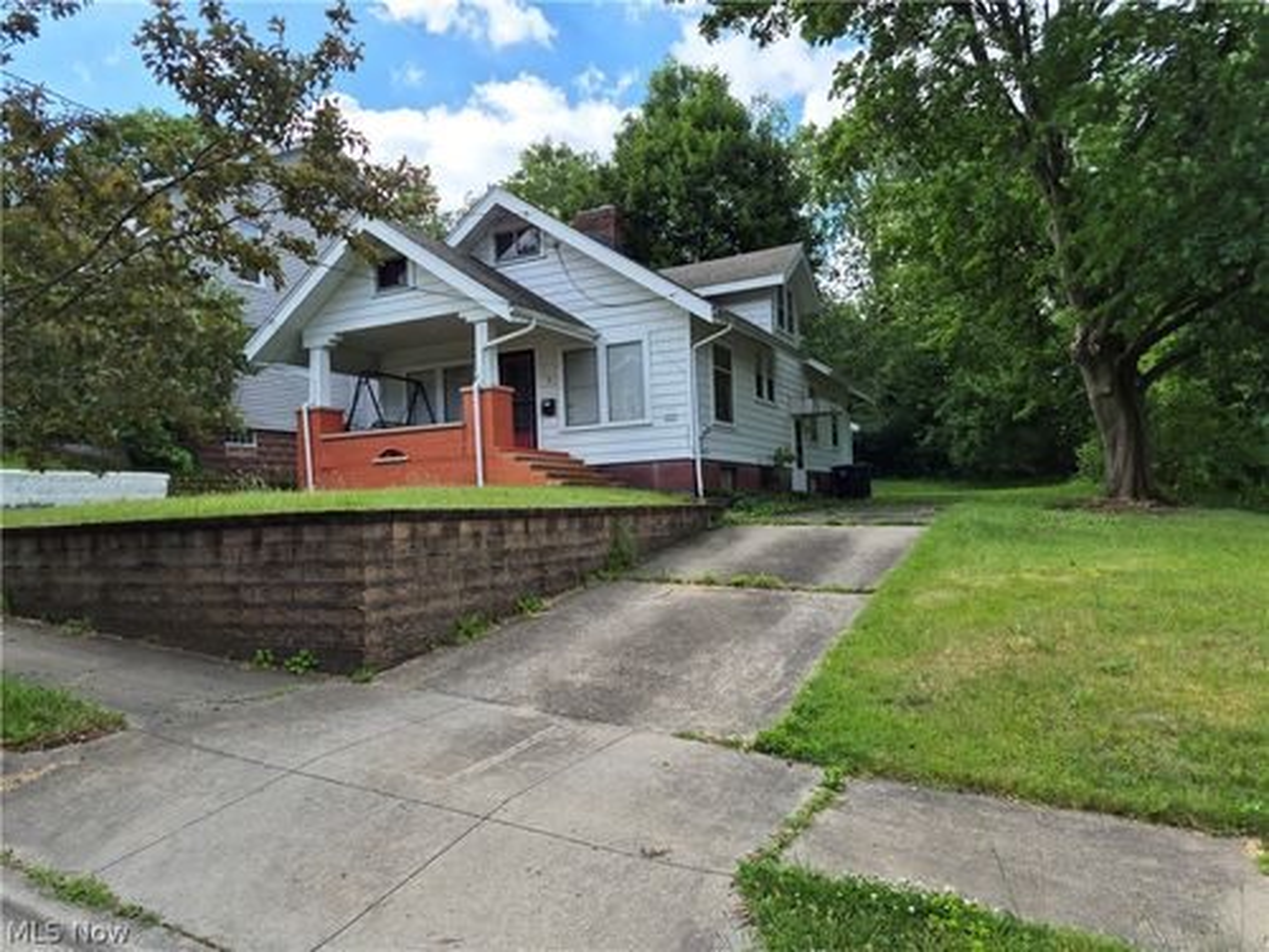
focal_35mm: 23
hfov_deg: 73.9
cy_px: 476
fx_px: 843
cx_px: 634
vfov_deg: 58.9
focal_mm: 5.4
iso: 80
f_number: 1.8
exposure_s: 1/4896
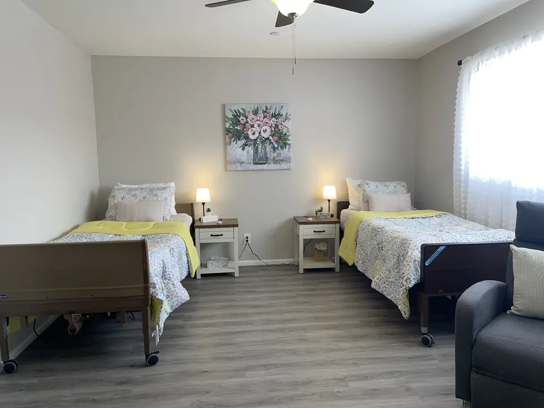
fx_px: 409
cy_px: 204
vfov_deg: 53.1
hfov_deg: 67.3
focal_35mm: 26
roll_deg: +1.3
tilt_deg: -4.9
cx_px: 272
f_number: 1.6
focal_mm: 4.2
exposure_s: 1/120
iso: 50
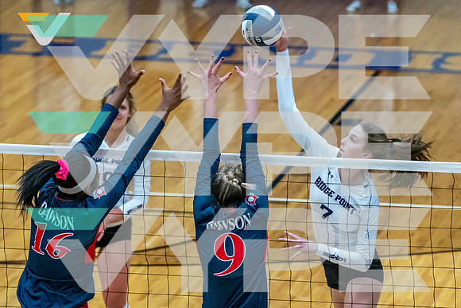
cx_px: 261
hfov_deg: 7.1
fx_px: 3738
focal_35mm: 292
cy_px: 184
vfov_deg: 4.7
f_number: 2.8
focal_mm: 129
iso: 2000
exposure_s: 1/1600
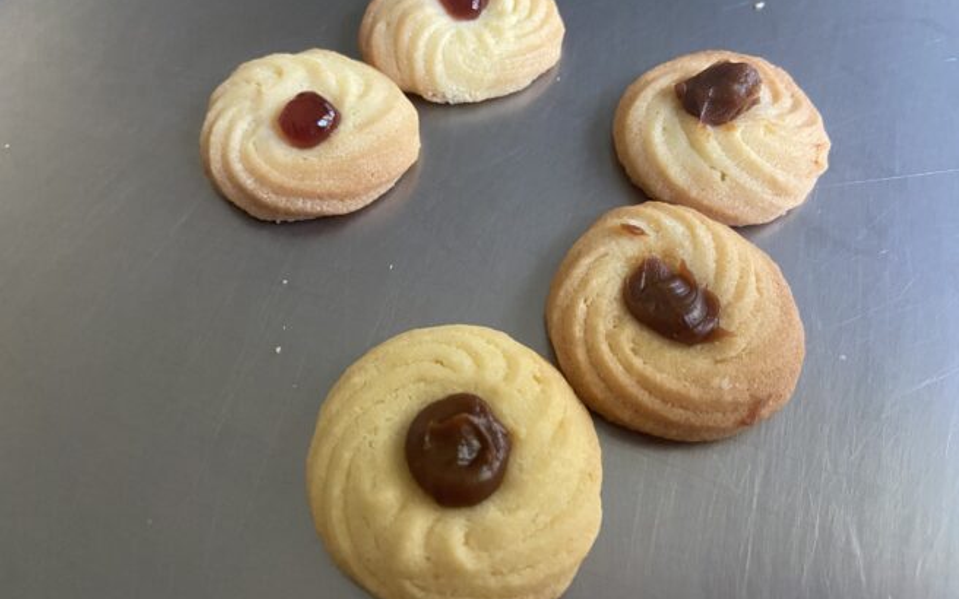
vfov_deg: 44.5
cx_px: 476
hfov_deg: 66.5
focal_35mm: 28
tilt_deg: -61.4
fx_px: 732
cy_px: 286
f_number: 1.8
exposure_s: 1/60
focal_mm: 4.25
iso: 500
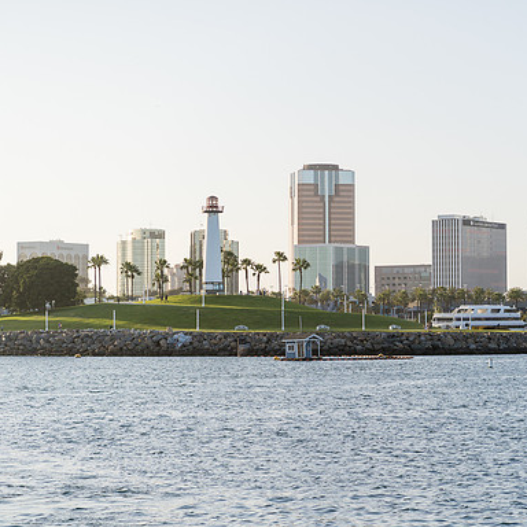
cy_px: 264
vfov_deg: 16.0
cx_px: 361
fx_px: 1877
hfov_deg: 15.9
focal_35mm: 109
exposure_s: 1/1250
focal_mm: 85
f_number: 2.8
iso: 125
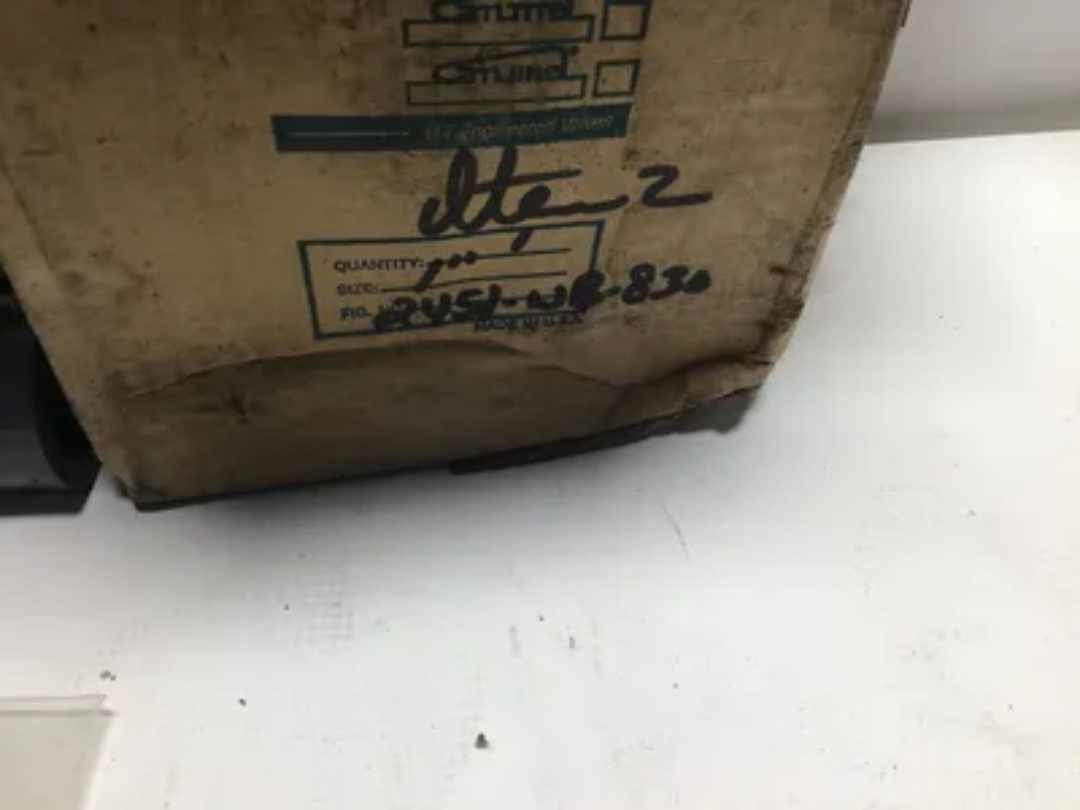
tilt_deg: -42.1
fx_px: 967
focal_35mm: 31
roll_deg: -1.5
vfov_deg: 45.4
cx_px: 540
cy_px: 405
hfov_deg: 58.4
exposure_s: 1/120
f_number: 2.4
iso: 32
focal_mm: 3.3
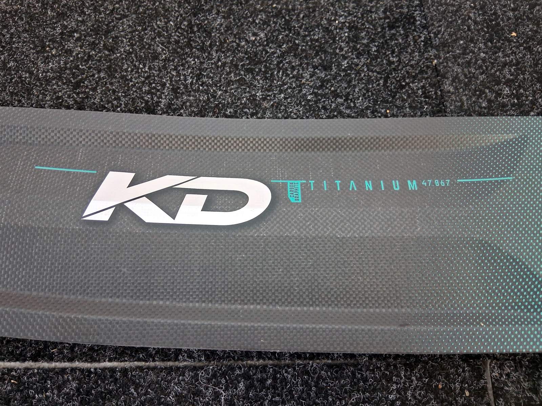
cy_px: 203
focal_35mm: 26
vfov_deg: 53.1
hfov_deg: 67.3
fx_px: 407
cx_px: 271
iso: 320
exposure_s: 1/50
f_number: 1.8
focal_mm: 3.98
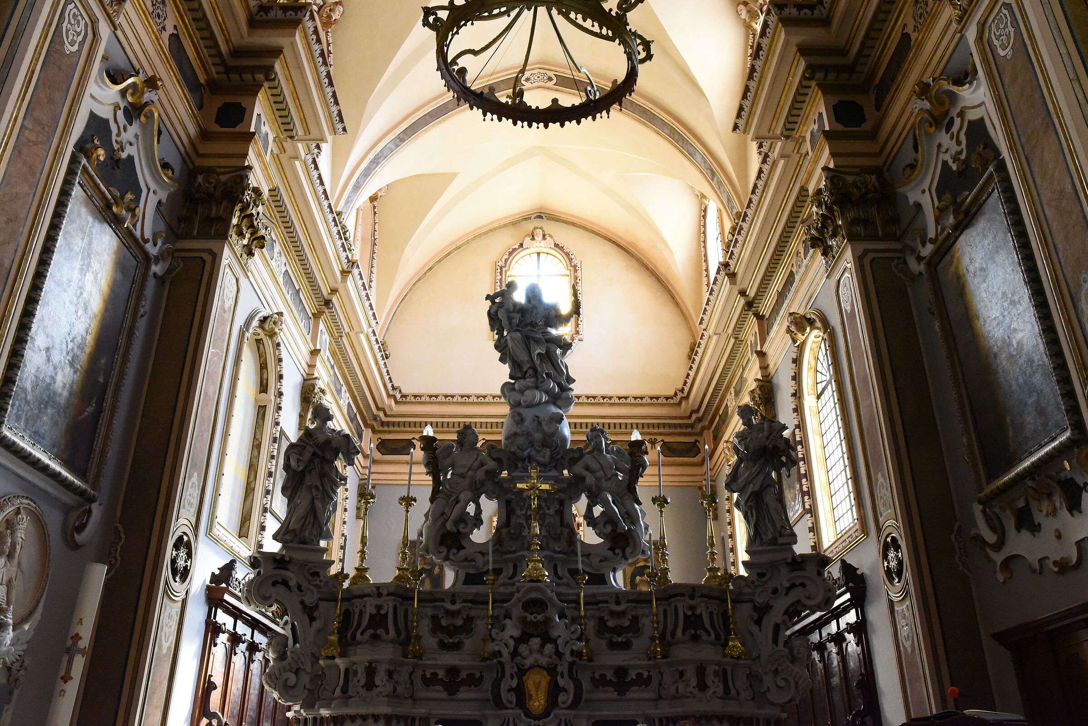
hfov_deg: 65.5
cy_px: 363
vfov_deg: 46.4
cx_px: 544
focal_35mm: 28
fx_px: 846
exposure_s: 1/125
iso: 12800
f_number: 8
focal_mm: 28
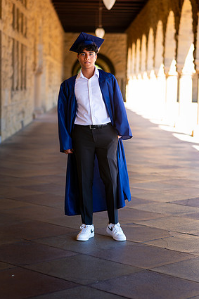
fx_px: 747
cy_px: 150
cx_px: 98
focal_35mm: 90
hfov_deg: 15.2
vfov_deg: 22.6
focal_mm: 85
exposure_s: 1/200
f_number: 2.8
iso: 64
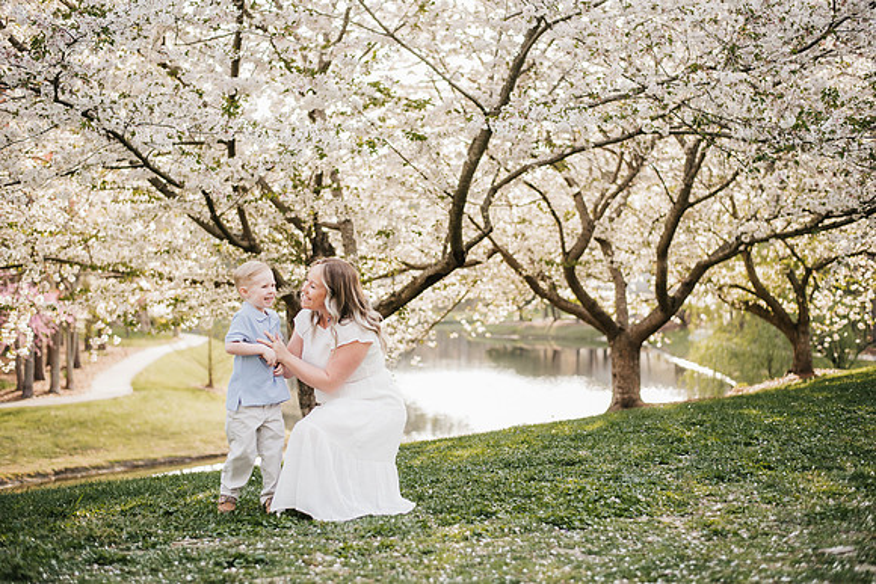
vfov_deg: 27.0
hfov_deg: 39.6
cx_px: 438
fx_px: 1217
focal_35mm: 50
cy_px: 292
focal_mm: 50
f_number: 2.2
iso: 125
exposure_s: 1/400
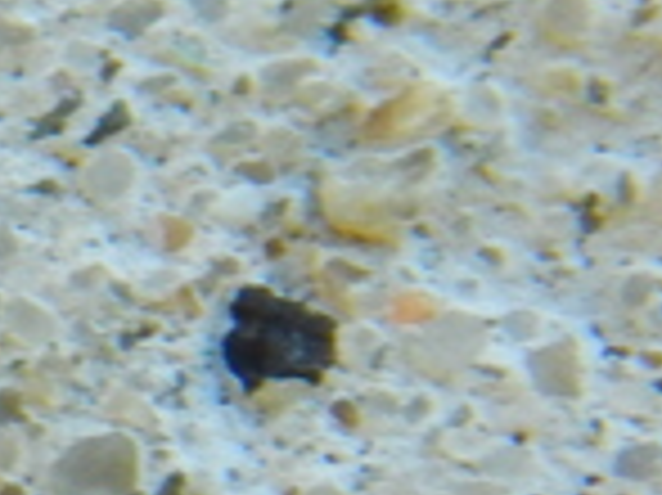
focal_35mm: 603
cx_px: -1155
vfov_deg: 2.5
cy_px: 945
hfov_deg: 3.2
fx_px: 11522
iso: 320
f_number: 4.5
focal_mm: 18.7
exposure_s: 1/250
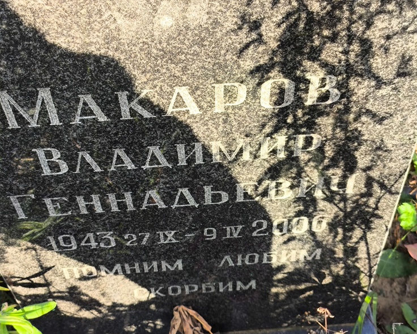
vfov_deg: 28.6
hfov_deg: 35.3
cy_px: 166
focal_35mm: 53
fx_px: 654
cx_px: 199
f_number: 1.7
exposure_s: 1/136
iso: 50
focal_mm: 4.71
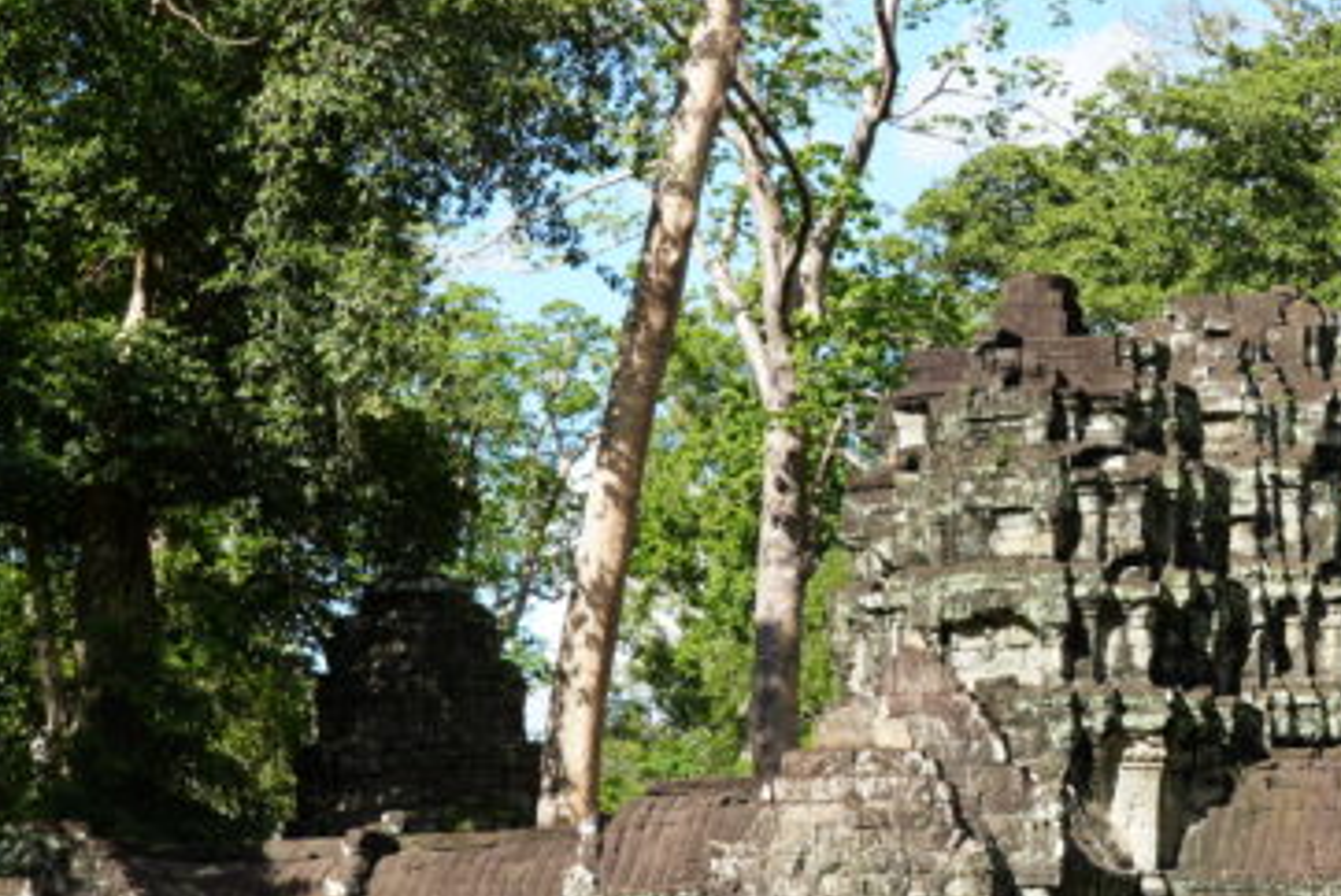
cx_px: 1093
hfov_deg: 17.9
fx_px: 4213
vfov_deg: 12.1
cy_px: 565
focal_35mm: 113
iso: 100
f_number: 8
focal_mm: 40
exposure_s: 1/125
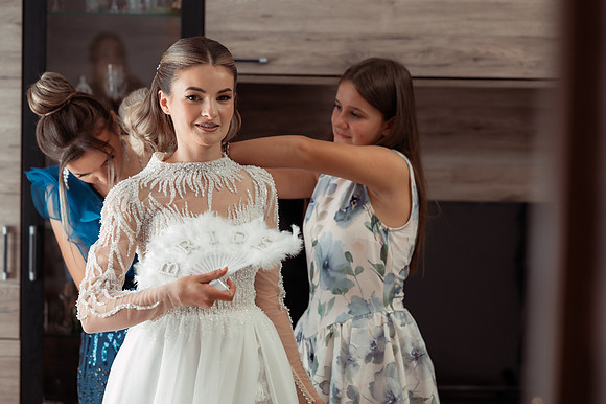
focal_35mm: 85
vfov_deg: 16.1
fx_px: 1430
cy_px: 202
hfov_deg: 23.9
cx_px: 303
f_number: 2.5
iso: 500
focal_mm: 85
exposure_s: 1/250
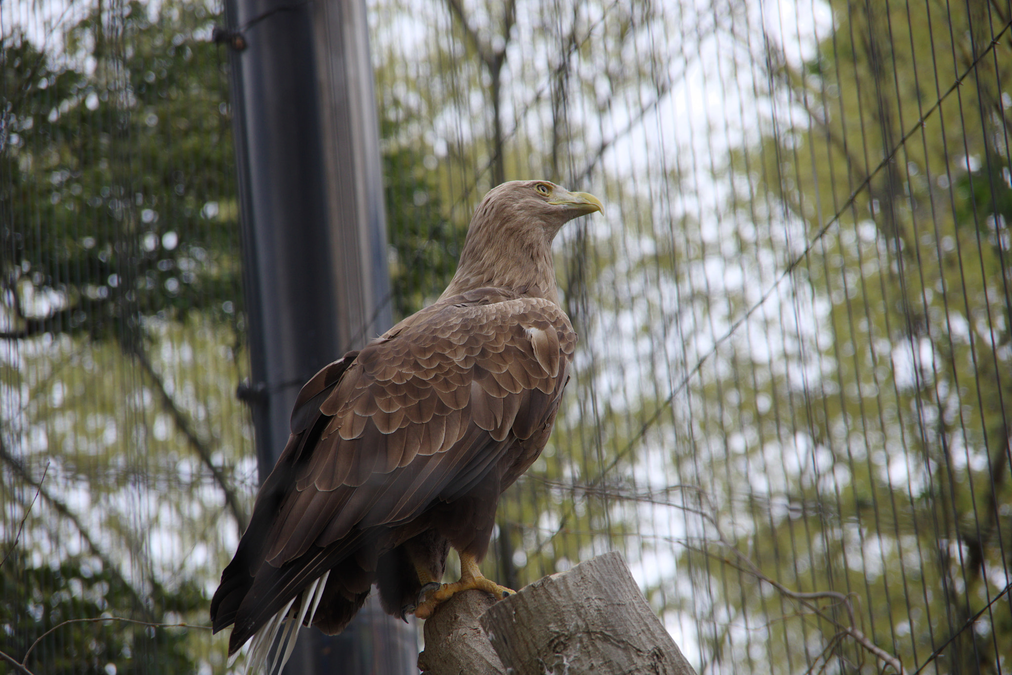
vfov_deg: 6.8
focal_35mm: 202
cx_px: 506
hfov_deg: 10.2
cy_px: 338
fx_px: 5678
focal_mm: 135
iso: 400
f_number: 5.6
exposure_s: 1/200
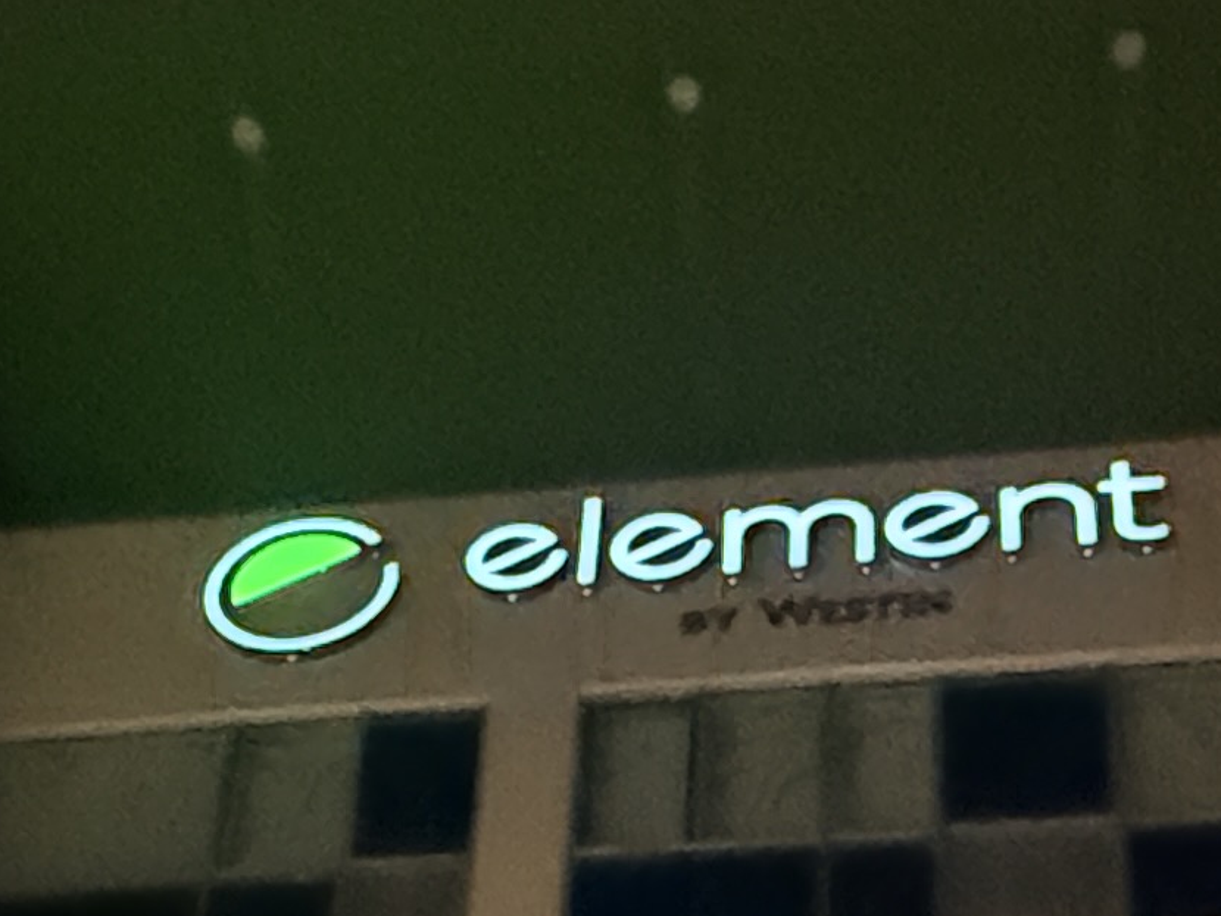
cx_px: 746
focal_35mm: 68
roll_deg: -1.4
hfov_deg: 28.5
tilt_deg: +26.5
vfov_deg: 16.3
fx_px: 2399
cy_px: 1867
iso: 1600
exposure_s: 1/40
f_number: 2.2
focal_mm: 2.22
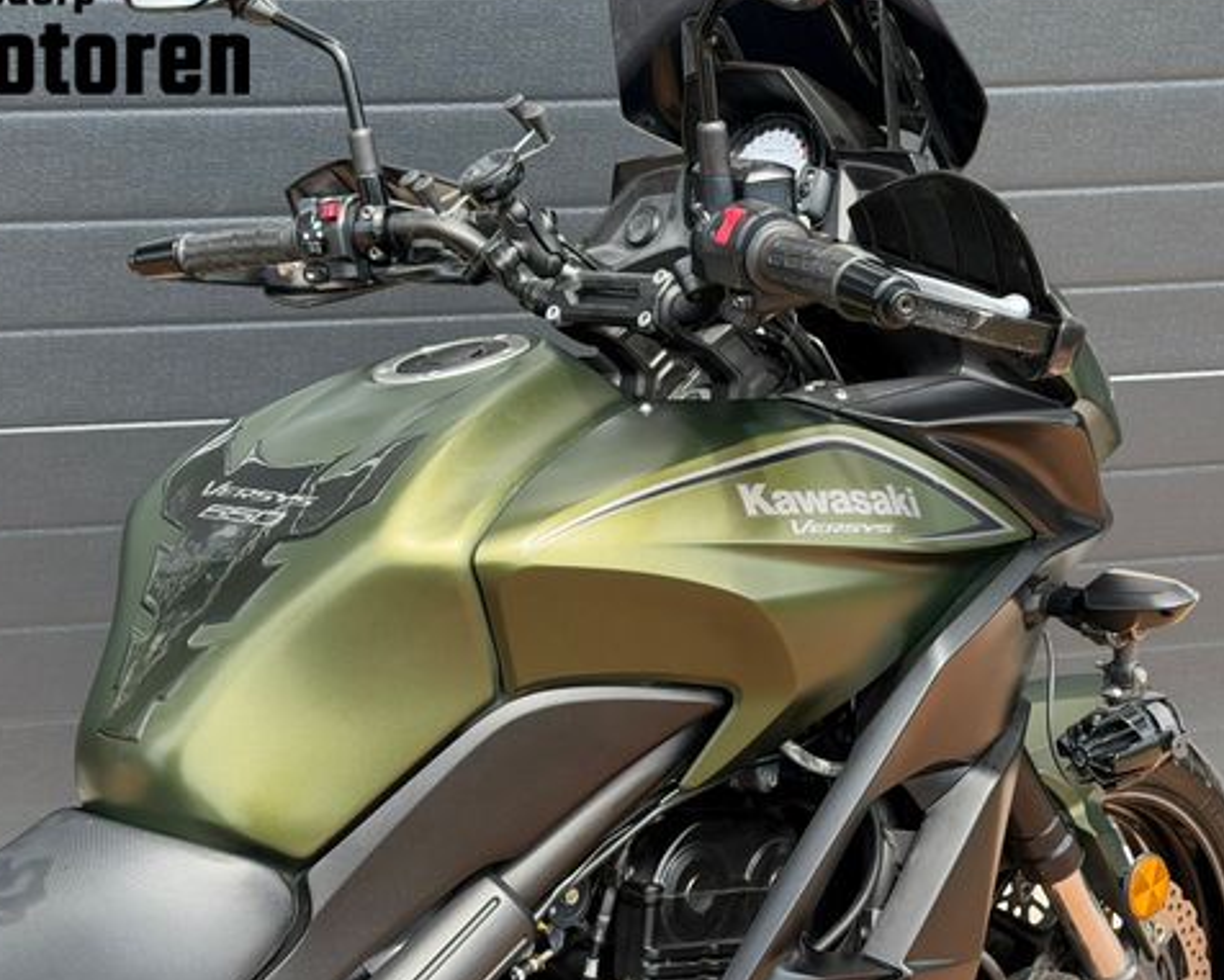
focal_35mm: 63
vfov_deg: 24.2
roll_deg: +0.4
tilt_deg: -20.8
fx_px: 2283
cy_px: 540
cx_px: 743
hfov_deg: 29.9
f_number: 1.78
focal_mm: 6.76
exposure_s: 1/1116
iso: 100
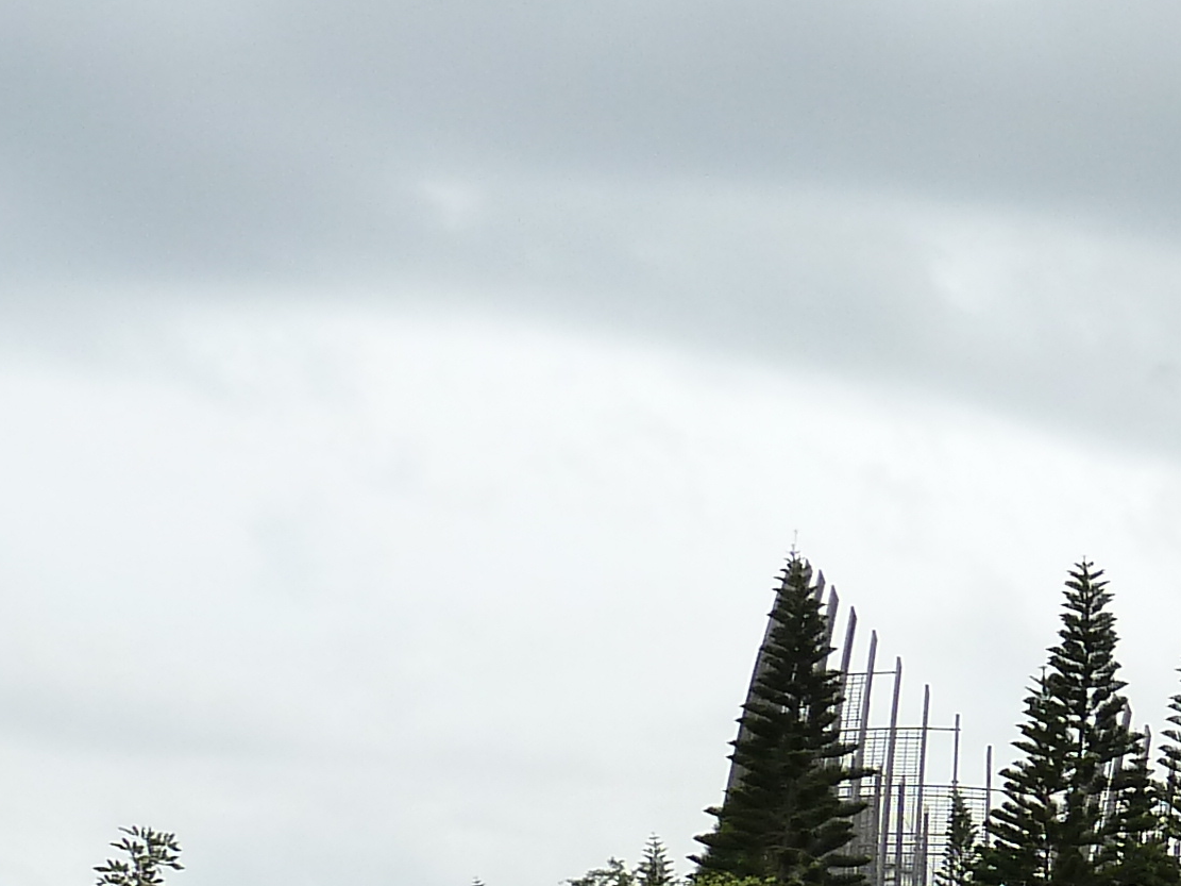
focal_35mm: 90
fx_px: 3070
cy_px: 1001
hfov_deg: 18.7
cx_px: 1874
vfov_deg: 15.9
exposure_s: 1/160
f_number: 4
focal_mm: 4.1
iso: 125
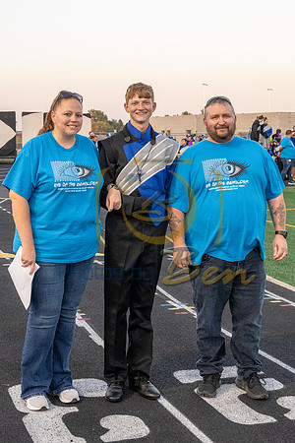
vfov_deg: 34.6
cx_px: 132
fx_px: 703
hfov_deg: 23.7
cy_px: 141
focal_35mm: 57
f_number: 5
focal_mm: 28
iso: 2500
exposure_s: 1/1000
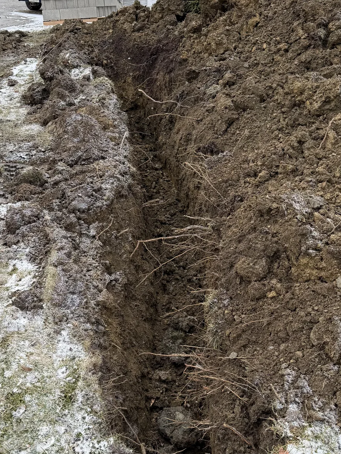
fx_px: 539
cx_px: 169
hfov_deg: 35.1
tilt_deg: -28.9
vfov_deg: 45.7
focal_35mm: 41
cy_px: 245
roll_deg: -2.5
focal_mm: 6.8
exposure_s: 1/607
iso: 80
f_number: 1.8
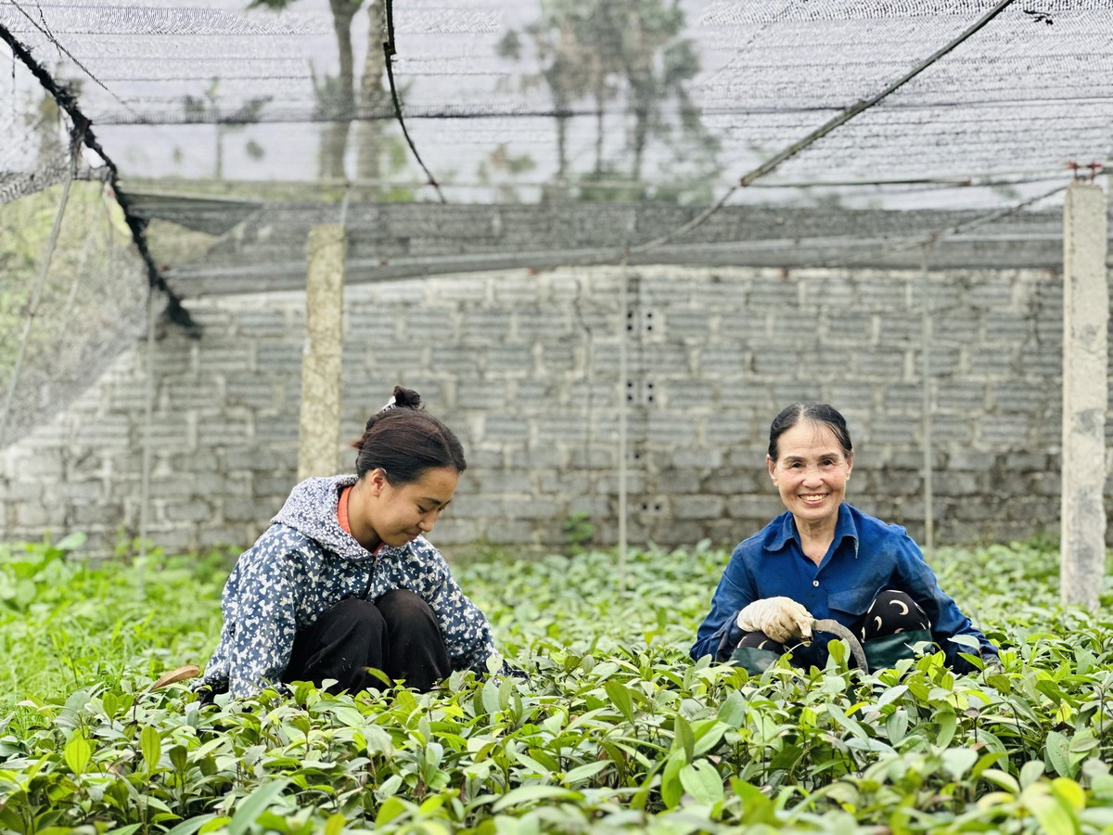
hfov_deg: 25.3
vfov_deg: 19.1
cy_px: 418
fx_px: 2476
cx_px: 556
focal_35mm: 77
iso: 125
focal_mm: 9
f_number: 2.8
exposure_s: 1/121
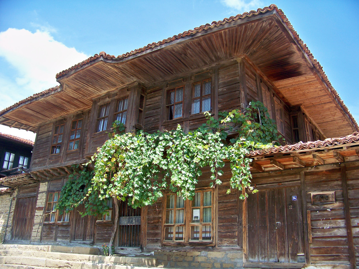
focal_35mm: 33
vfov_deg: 42.9
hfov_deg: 55.4
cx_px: 180
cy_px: 134
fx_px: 342
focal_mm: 5.85
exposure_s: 1/400
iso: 100
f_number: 2.8
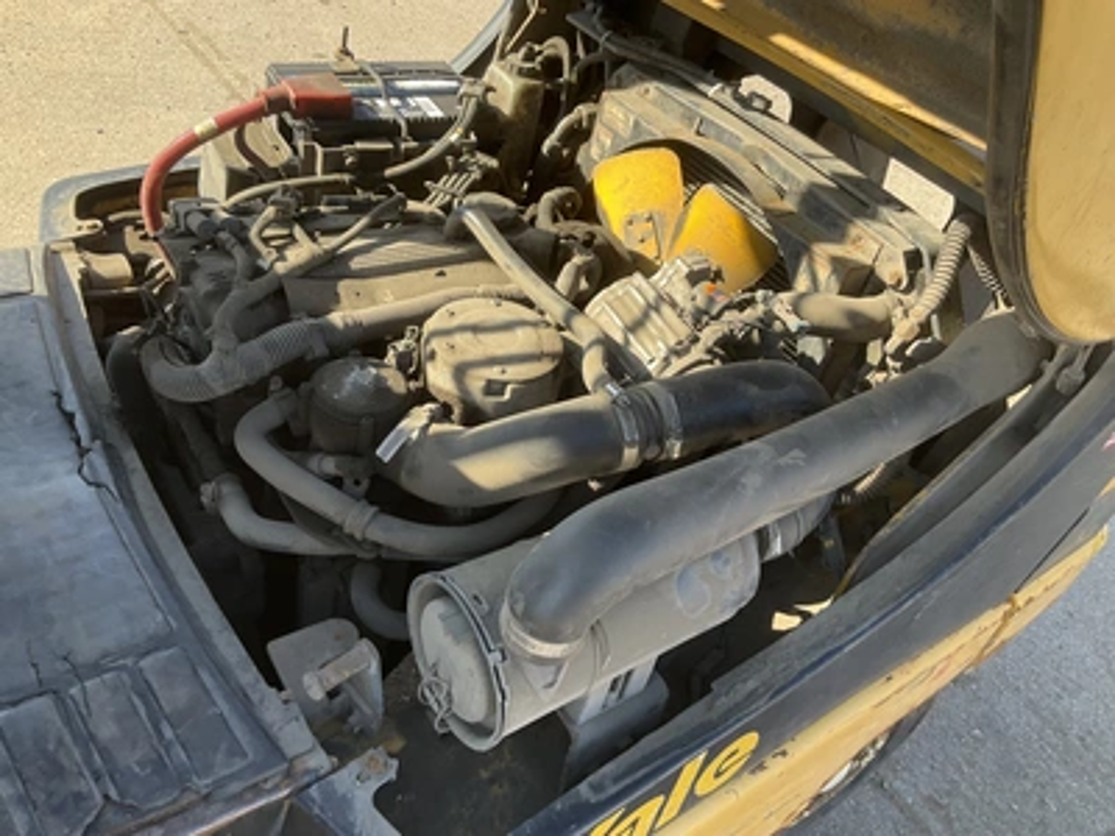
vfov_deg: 48.2
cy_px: 418
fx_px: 934
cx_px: 558
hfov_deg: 61.7
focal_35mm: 29
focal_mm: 3
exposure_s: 1/180
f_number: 1.8
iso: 20
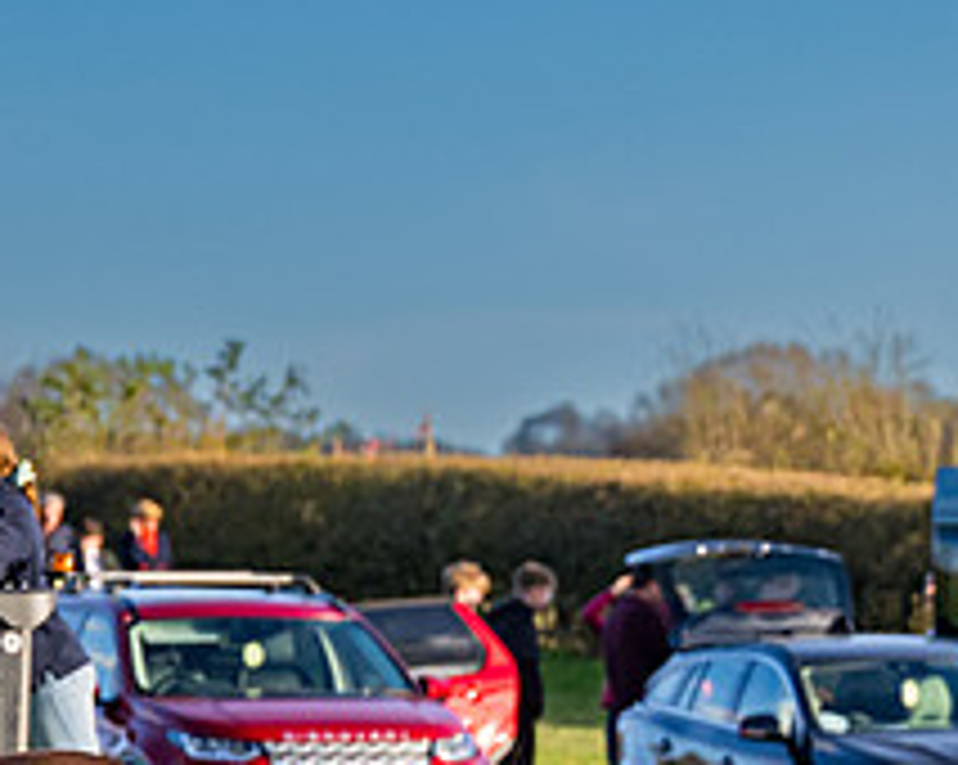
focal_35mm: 396
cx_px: -325
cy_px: 911
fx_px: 11218
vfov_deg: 3.9
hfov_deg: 4.9
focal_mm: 80
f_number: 3.5
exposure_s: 1/1600
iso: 400
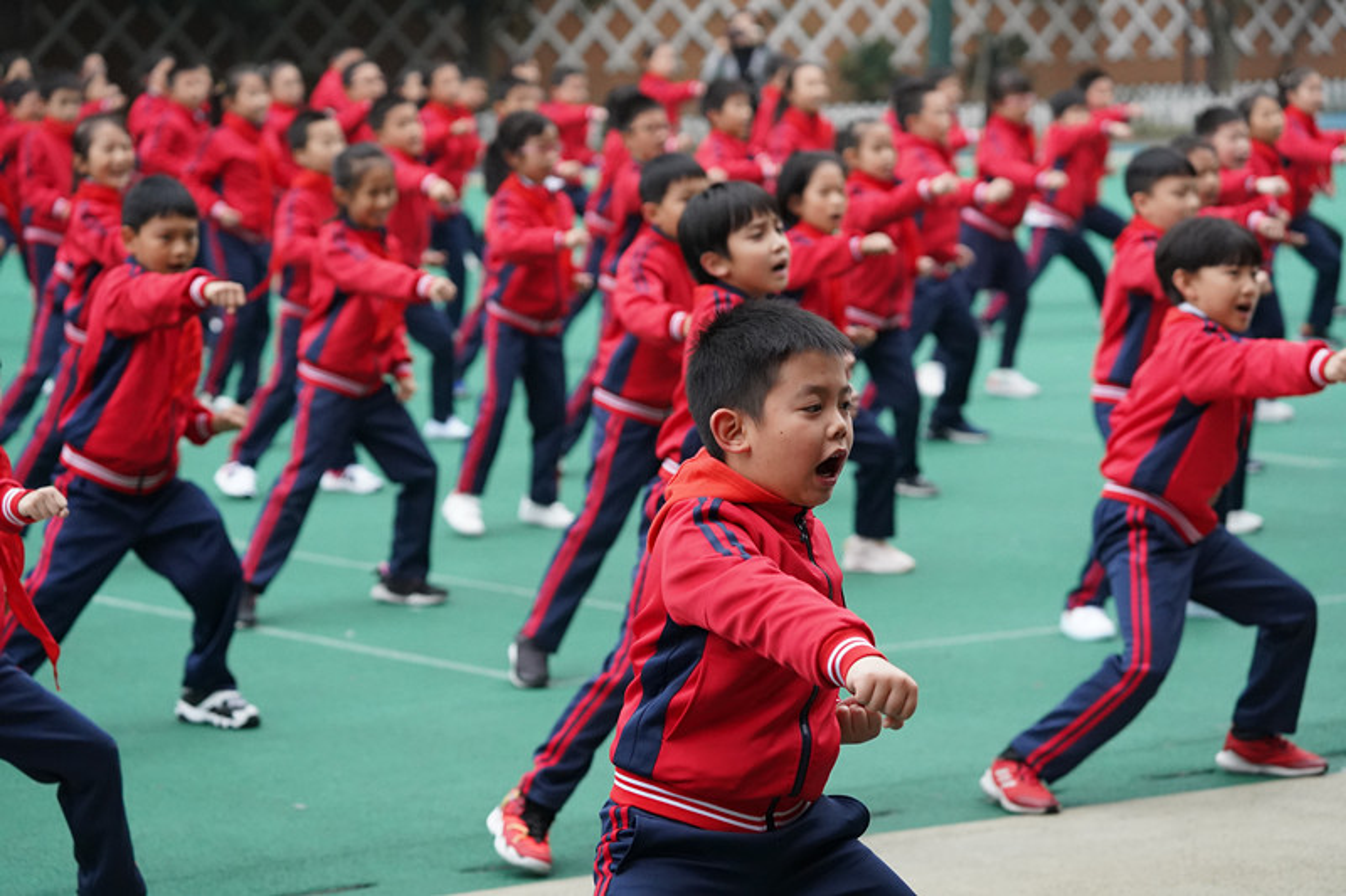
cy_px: 448
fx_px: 4710
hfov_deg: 16.3
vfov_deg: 10.9
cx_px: 673
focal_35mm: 126
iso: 6400
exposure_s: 1/3200
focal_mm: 126
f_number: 5.6
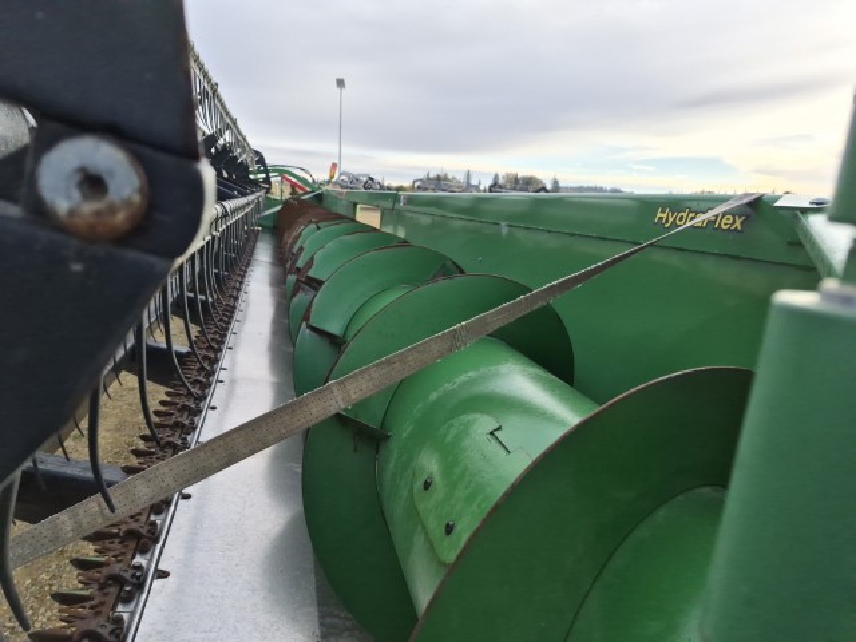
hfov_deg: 73.9
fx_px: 569
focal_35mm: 23
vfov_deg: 58.9
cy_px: 321
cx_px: 428
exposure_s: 1/3640
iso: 80
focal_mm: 5.4
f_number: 1.8
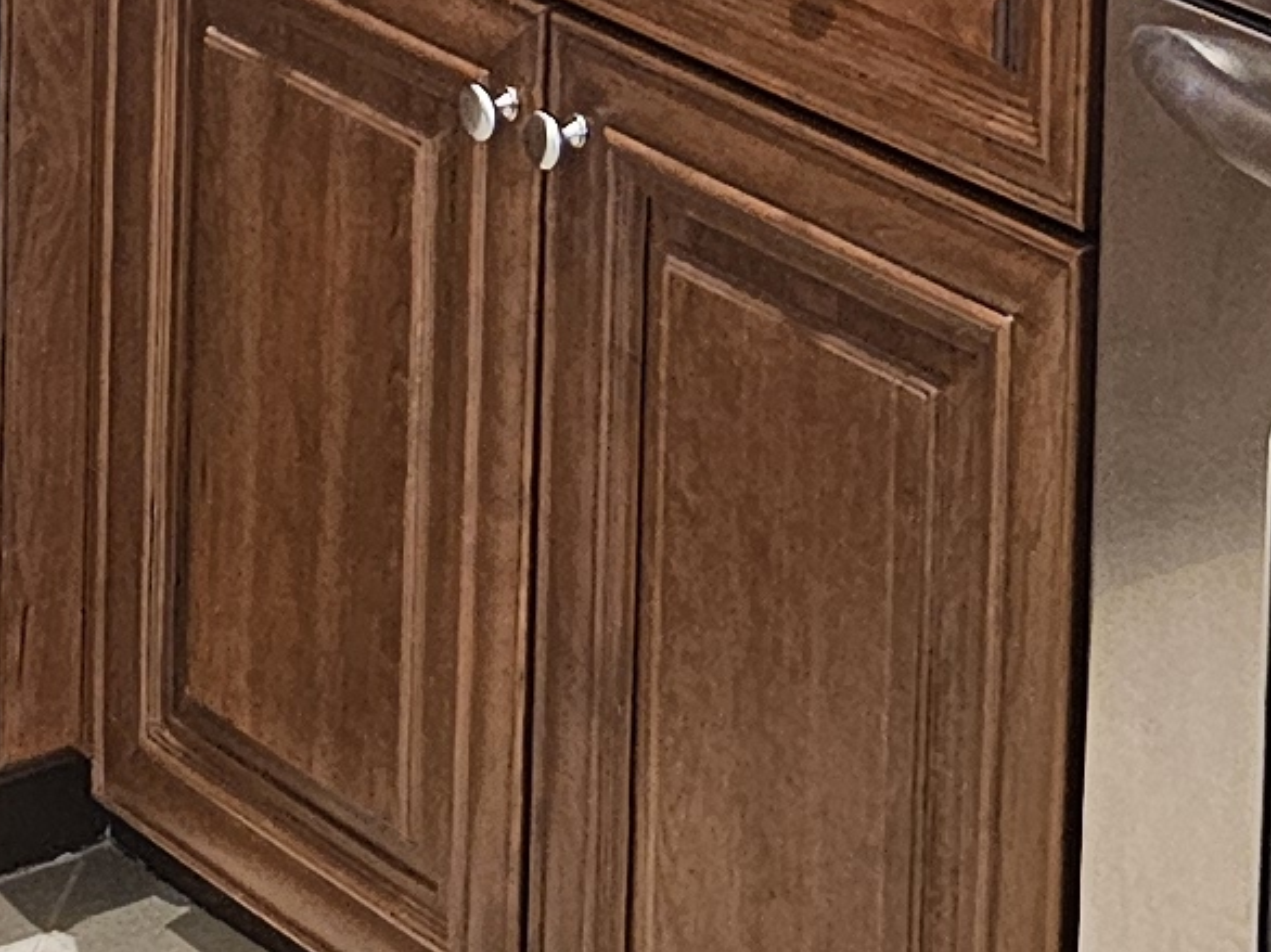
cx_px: 954
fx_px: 5762
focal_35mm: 157
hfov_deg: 12.5
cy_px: -1275
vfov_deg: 8.7
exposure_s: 1/60
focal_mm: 6.3
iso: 800
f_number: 1.7
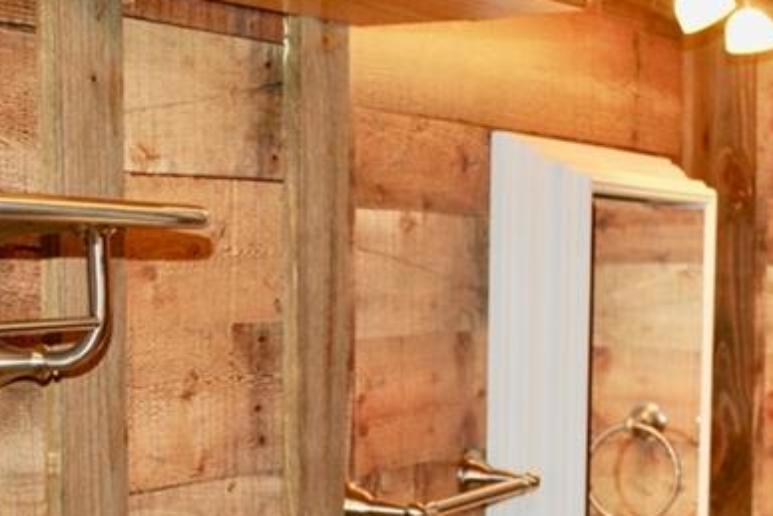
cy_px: 540
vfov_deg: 14.1
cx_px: 480
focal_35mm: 95
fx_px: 2041
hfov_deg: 21.4
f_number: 4
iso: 200
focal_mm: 24
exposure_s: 1/60
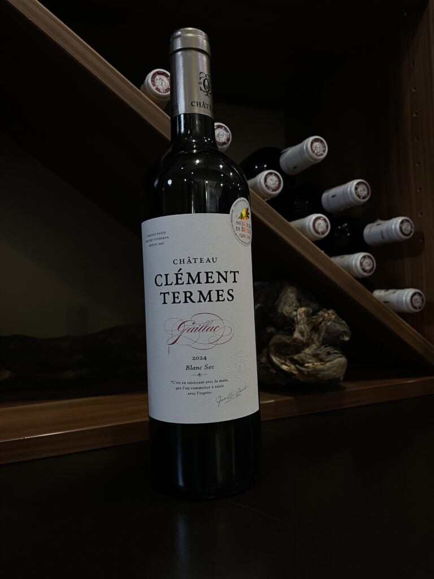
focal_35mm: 26
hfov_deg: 53.1
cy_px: 290
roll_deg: +3.2
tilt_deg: +1.7
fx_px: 435
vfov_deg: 67.3
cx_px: 217
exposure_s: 1/50
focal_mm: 4.2
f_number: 1.6
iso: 80
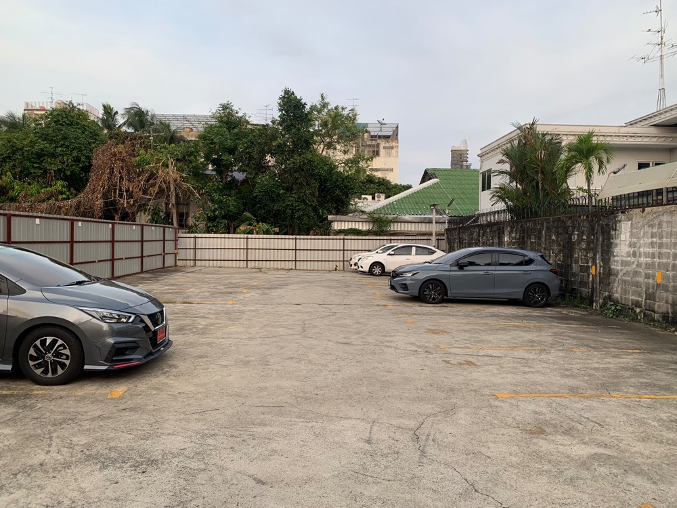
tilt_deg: -1.4
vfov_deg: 53.1
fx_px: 508
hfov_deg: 67.3
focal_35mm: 26
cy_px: 254
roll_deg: -1.3
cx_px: 338
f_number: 1.8
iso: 32
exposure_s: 1/121
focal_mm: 4.25
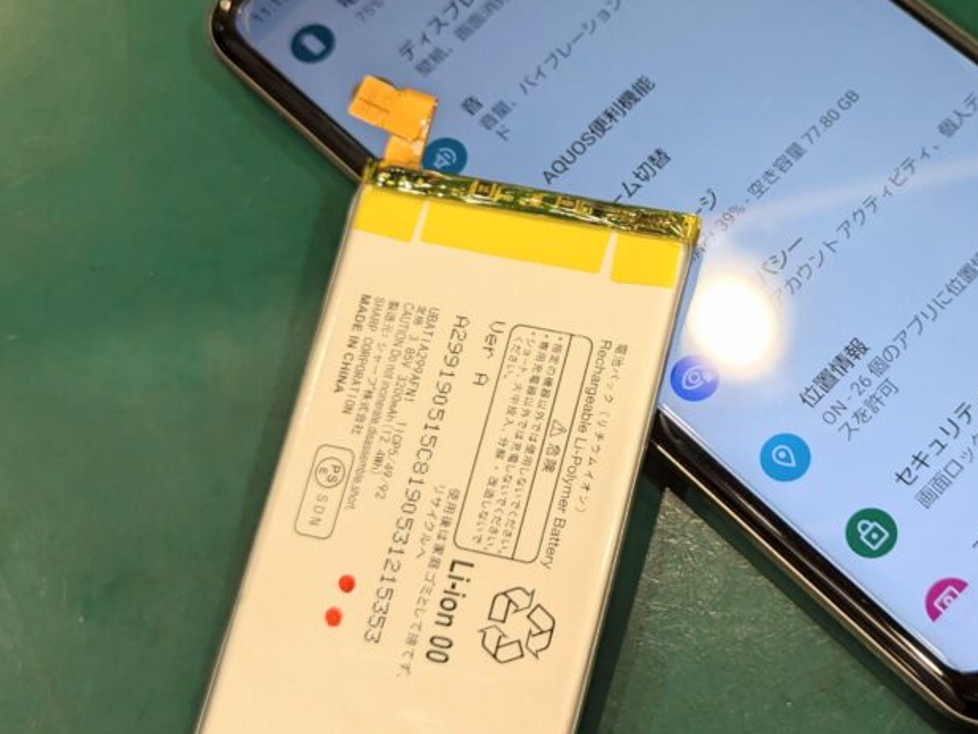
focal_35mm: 70
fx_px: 1978
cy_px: 248
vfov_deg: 20.9
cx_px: 699
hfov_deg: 27.5
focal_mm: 6.81
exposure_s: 1/99.9
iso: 73
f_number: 1.85
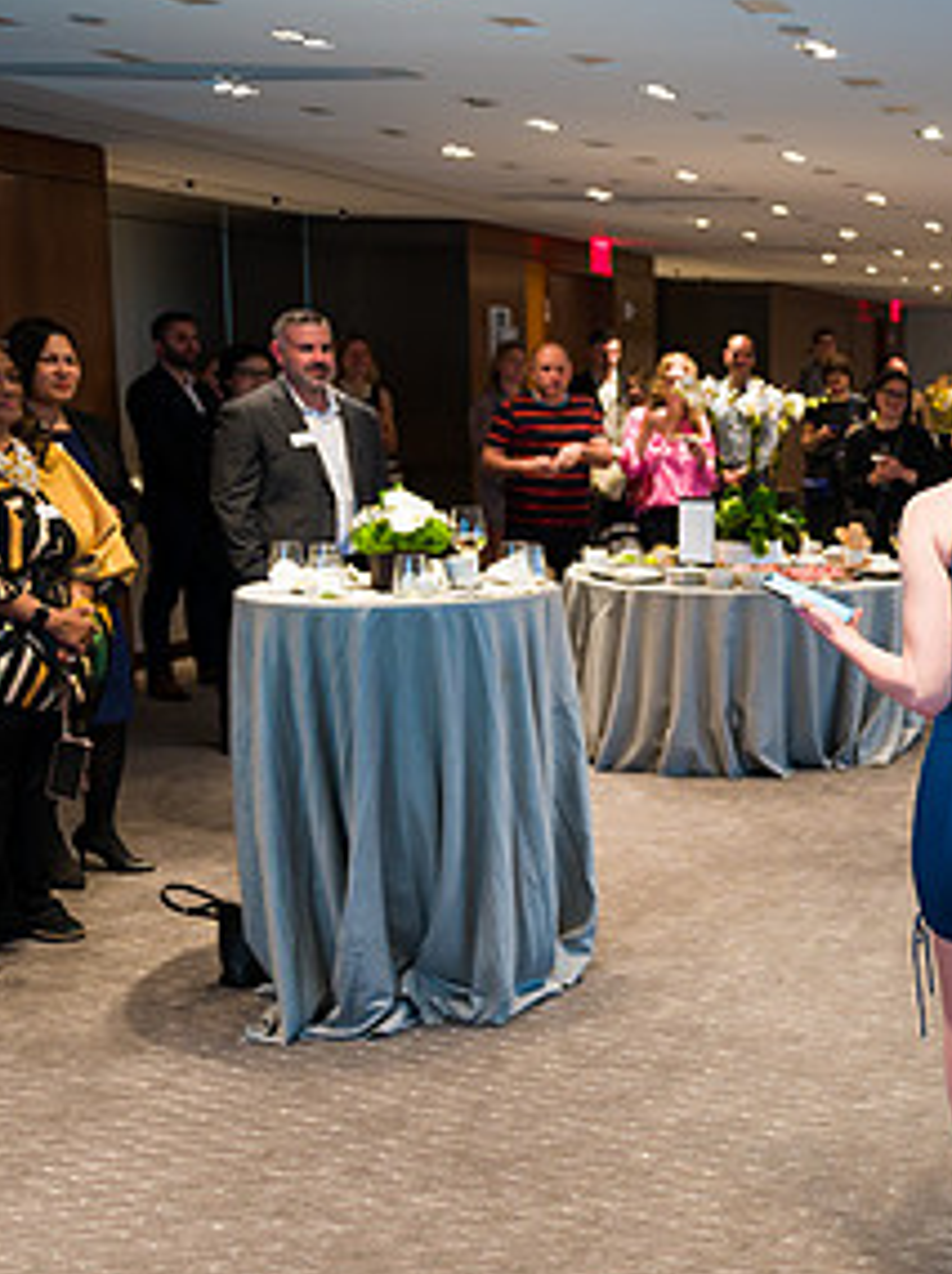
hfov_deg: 27.6
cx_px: 1095
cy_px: 662
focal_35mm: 47
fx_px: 1727
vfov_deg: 40.5
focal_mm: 24
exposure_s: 1/80
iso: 640
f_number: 4
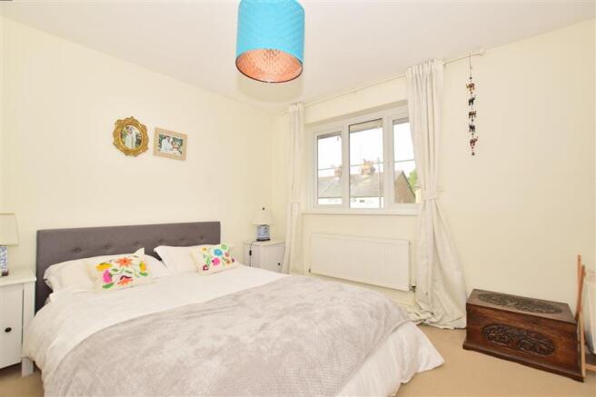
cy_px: 198
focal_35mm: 15
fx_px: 248
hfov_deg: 100.4
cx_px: 298
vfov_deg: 77.3
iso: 200
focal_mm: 10
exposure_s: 1/200
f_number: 7.1
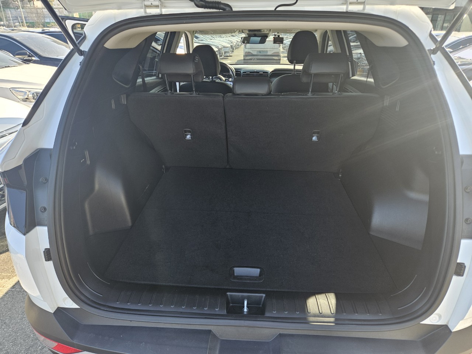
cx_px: 236
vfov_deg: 58.9
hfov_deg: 73.9
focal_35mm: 23
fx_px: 314
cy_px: 177
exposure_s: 1/207
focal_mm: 5.4
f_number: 1.8
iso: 50
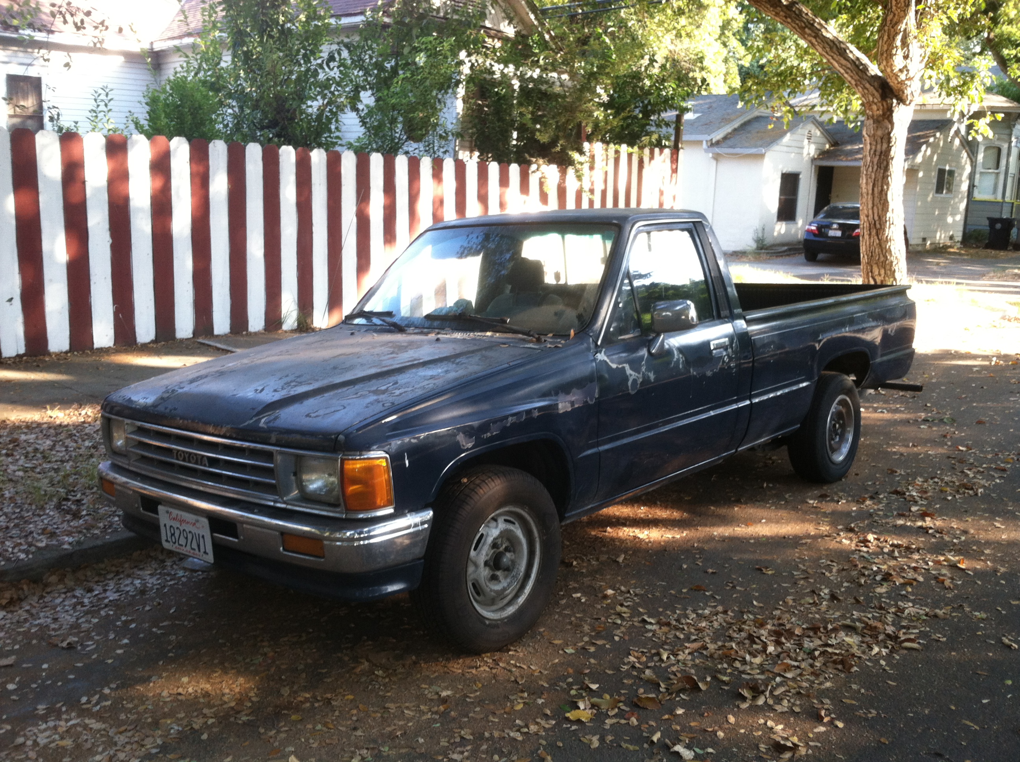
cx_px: 510
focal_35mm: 35
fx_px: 1030
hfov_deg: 52.7
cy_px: 381
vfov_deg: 40.6
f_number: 2.8
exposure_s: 1/60
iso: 80
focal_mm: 3.85
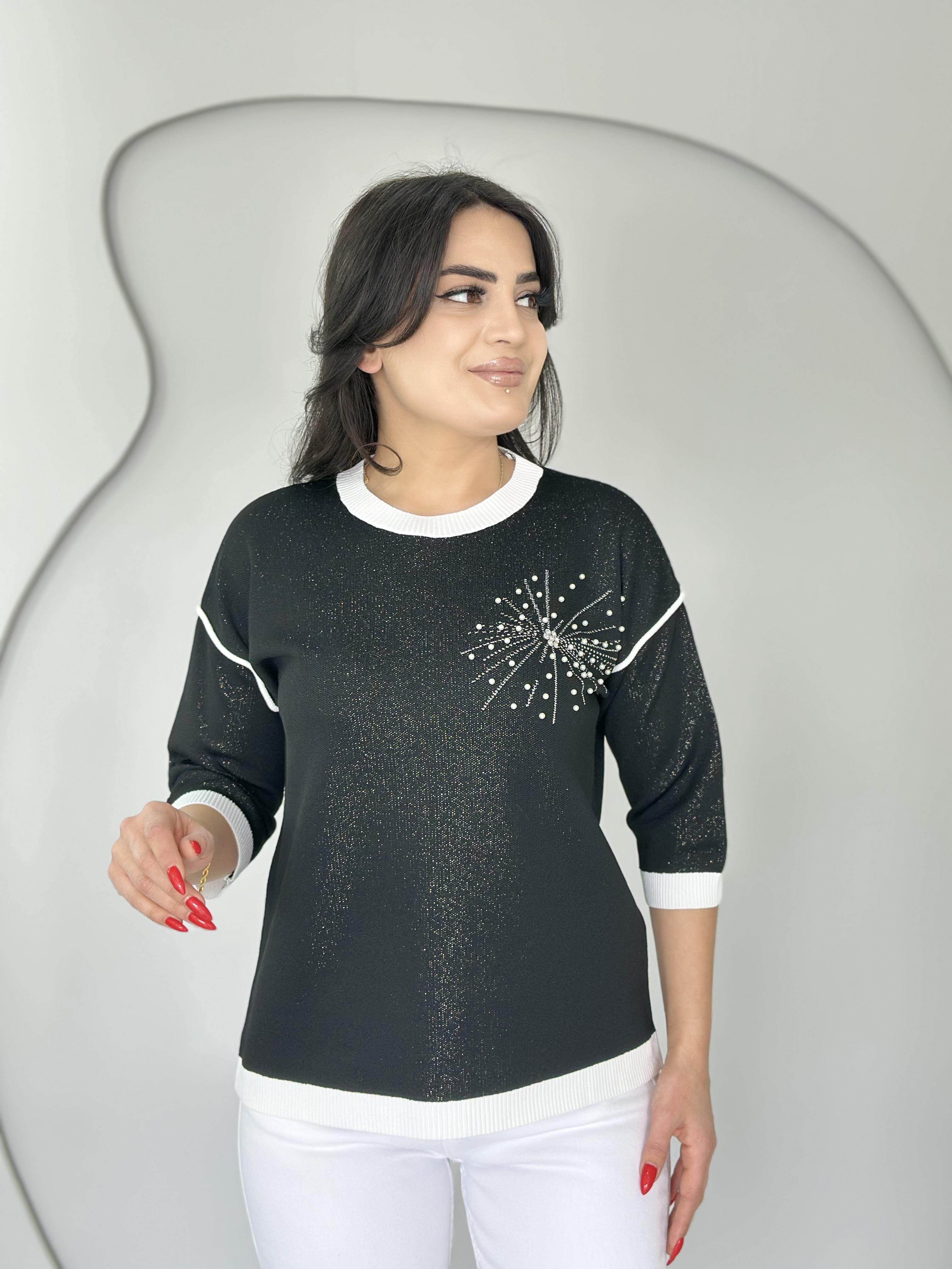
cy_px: 634
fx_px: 1760
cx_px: 476
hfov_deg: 30.3
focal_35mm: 48
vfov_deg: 39.7
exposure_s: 1/118
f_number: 1.78
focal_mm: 6.86
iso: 80
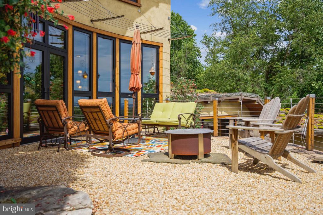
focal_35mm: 34
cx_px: 162
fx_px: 309
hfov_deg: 55.2
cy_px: 108
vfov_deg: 38.5
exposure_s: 1/3200
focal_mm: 34.4
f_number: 2.8
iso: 100
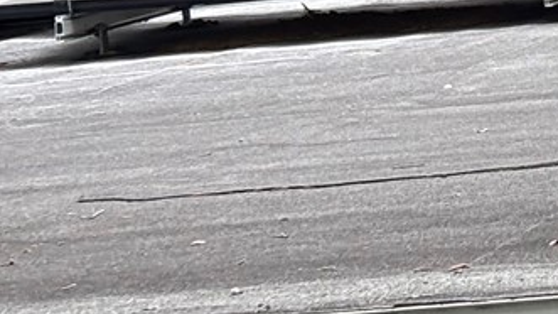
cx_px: 1227
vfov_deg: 4.4
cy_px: -290
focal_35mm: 274
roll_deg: -1.0
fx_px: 4053
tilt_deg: -0.9
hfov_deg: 7.5
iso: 32
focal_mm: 5.96
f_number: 1.6
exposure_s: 1/531
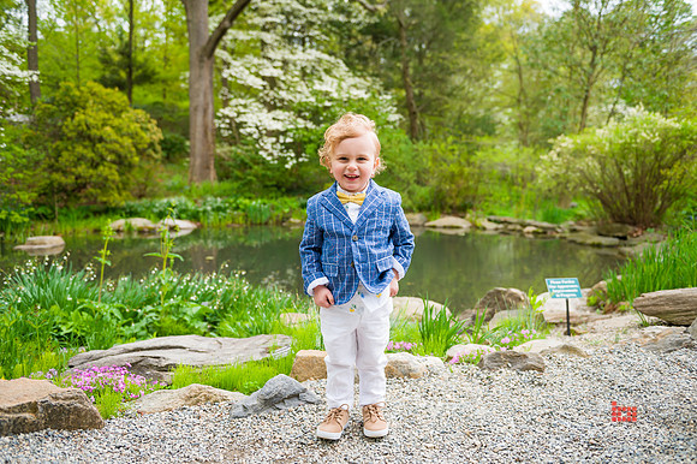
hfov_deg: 63.7
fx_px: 561
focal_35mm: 29
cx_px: 348
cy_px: 232
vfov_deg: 44.9
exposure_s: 1/400
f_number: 3.5
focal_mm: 29
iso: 200
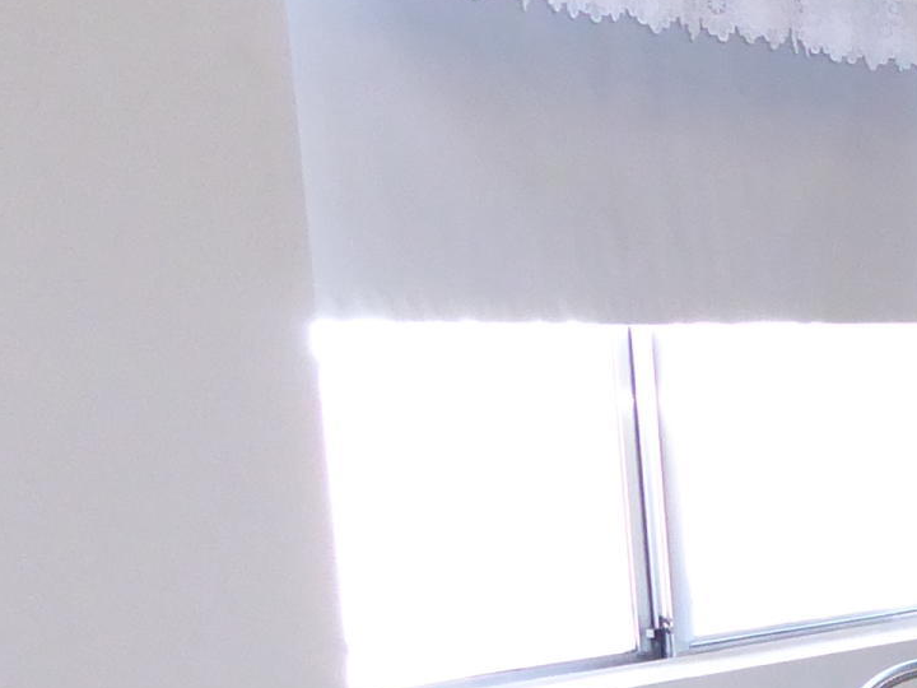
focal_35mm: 100
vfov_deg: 14.2
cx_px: 1499
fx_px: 2649
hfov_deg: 17.1
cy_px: 906
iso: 500
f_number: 3.3
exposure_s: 1/60
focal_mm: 4.3
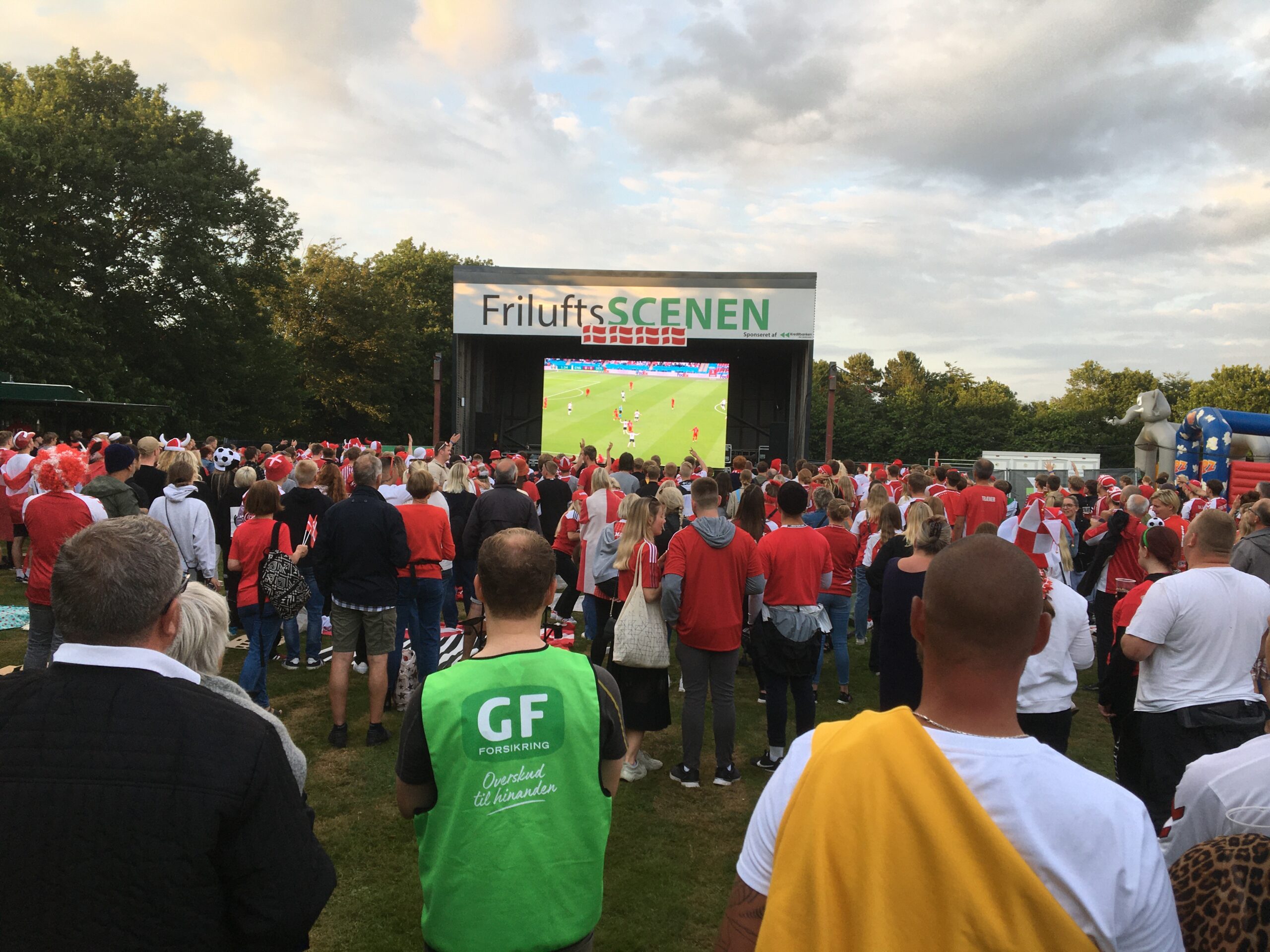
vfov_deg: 48.2
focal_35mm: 29
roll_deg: -1.5
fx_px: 1064
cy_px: 476
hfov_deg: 61.7
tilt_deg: -0.2
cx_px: 635
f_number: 2.2
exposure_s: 1/184
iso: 25
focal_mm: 4.15
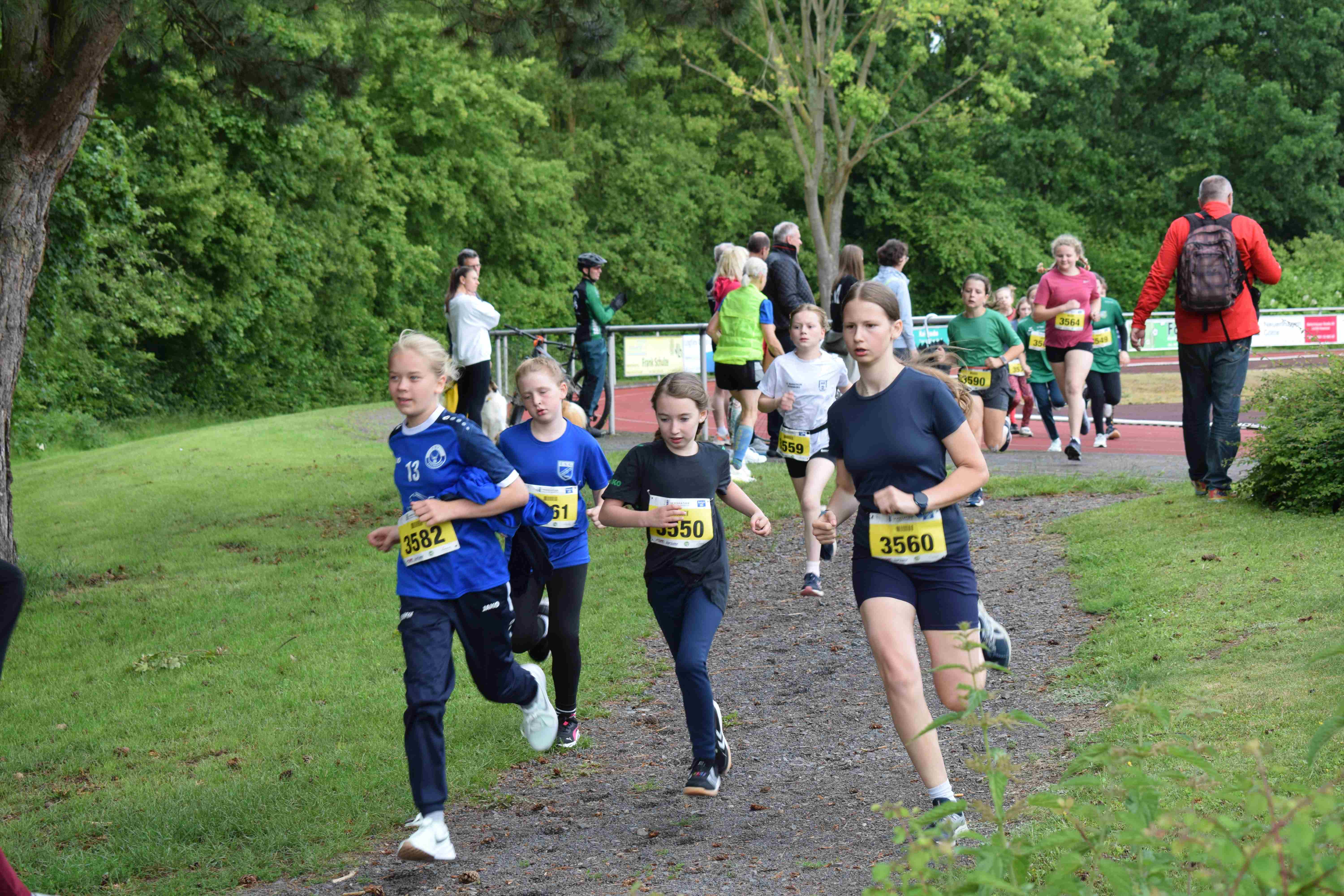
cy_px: 448
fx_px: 3080
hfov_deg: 24.6
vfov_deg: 16.6
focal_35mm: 82
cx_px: 672
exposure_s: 1/160
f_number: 6.3
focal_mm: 55
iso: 400
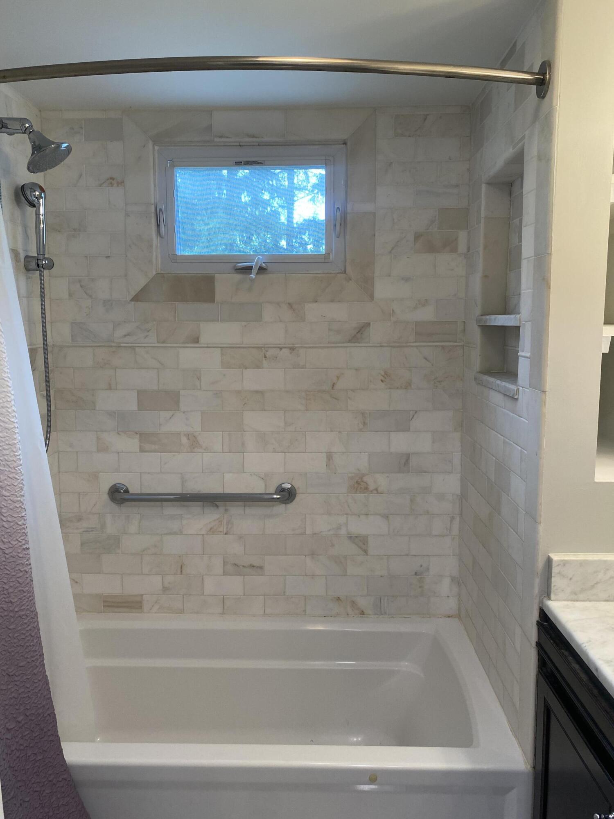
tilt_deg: -6.6
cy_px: 410
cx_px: 307
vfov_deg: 67.3
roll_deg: +0.8
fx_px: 615
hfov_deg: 53.1
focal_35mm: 26
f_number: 1.8
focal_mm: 4.25
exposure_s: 1/120
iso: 125
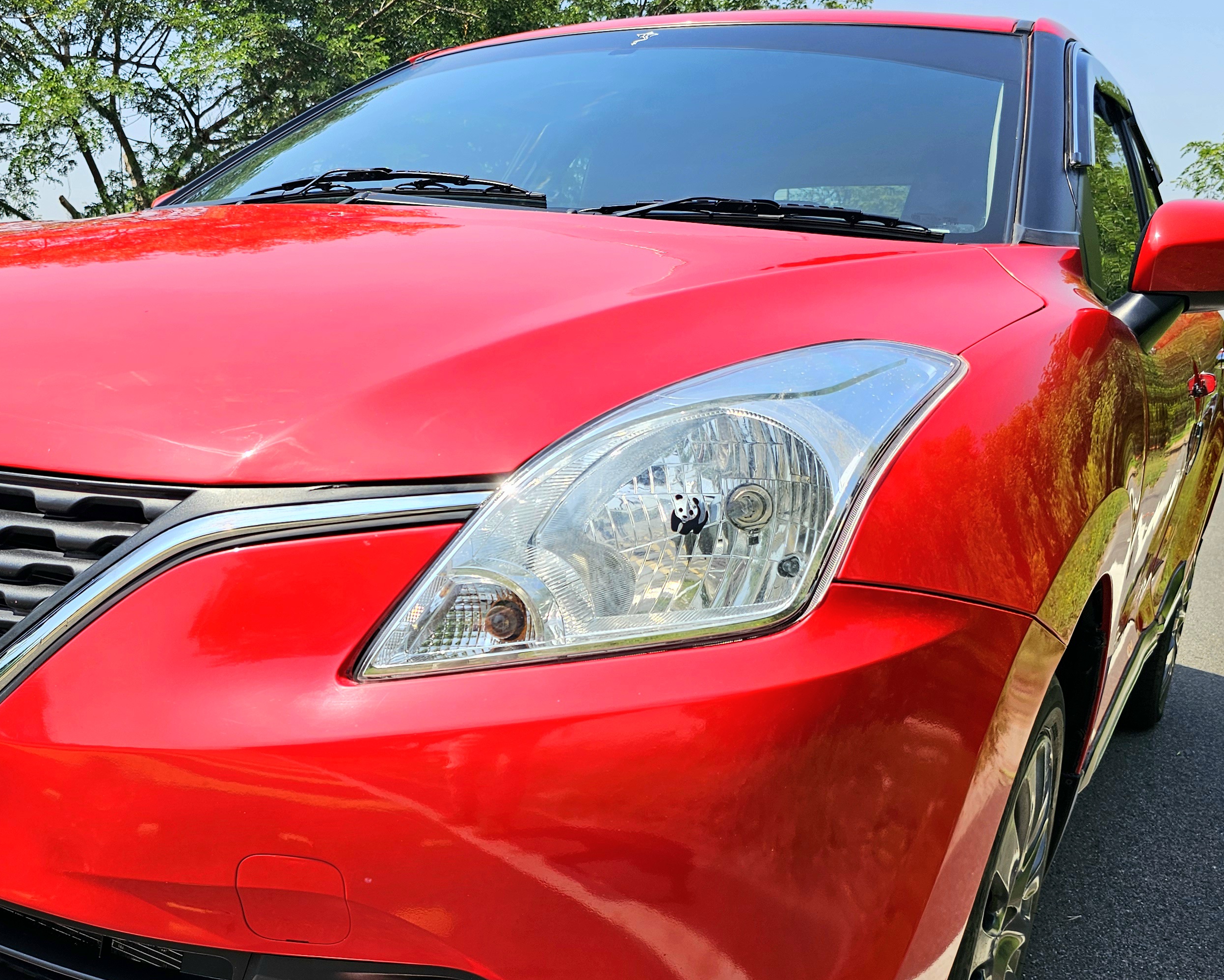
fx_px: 1304
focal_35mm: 36
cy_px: 683
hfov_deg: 49.6
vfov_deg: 40.5
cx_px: 432
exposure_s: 1/556
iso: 16
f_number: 1.7
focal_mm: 6.3
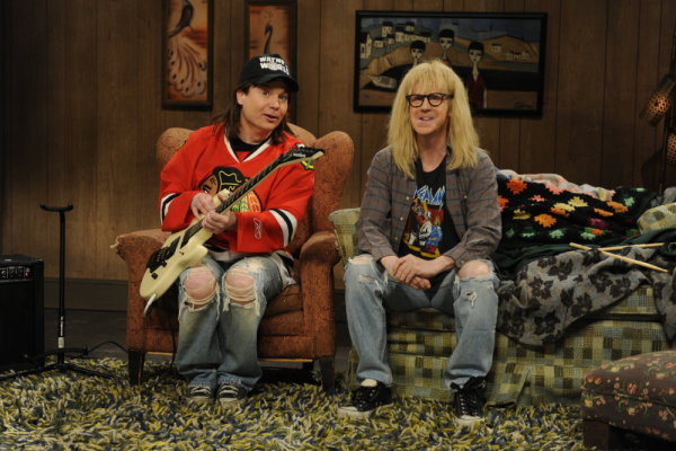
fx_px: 1314
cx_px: 338
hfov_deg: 28.8
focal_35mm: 70
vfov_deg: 19.5
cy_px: 226
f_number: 2.8
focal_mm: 70
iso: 1250
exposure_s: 1/125
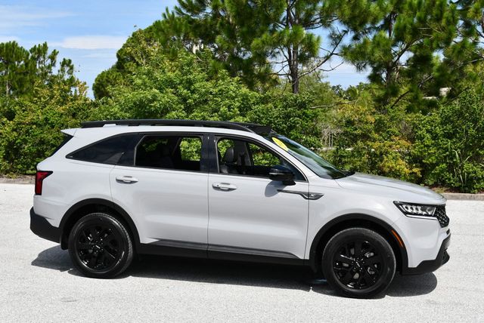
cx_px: 242
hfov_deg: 38.2
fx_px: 700
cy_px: 162
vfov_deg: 26.0
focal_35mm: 52
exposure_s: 1/250
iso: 100
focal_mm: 26
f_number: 8
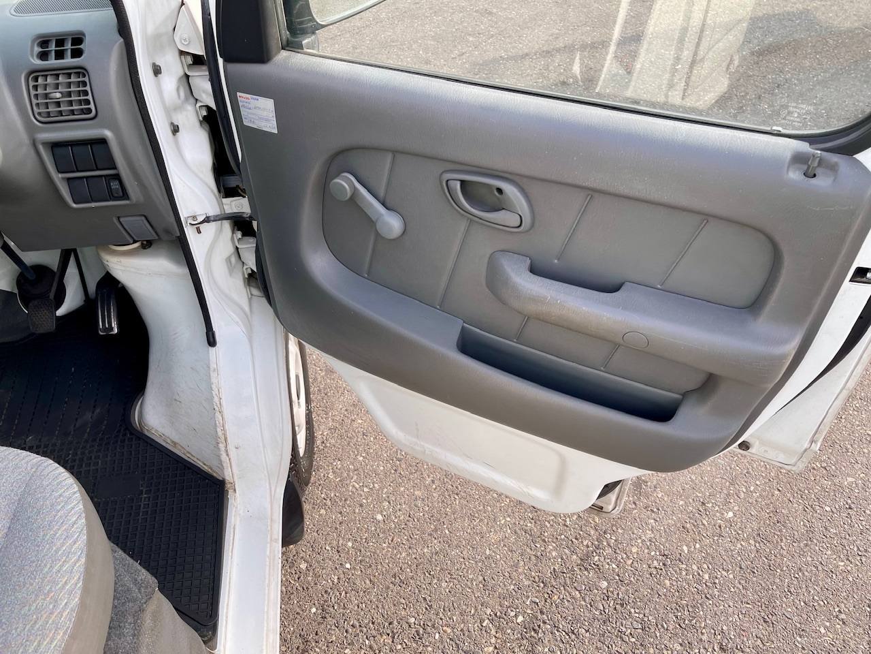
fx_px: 629
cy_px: 327
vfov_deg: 54.9
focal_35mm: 25
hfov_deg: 69.4
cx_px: 436
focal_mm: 5.1
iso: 32
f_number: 1.6
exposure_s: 1/322
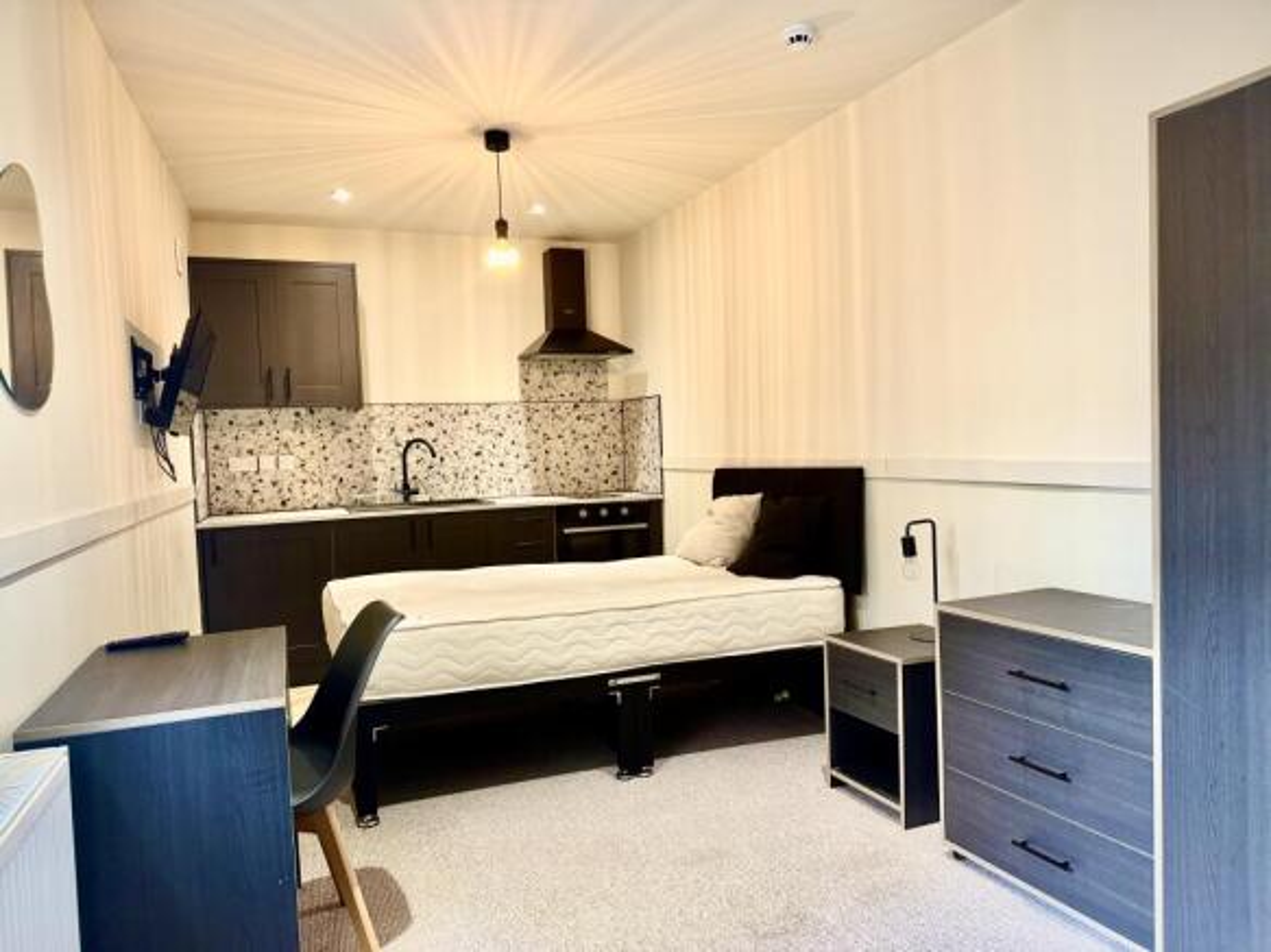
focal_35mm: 24
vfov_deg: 56.8
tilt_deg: -2.7
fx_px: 881
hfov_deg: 71.6
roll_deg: +1.5
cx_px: 636
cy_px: 476
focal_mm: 6.76
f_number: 1.78
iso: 250
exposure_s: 1/50
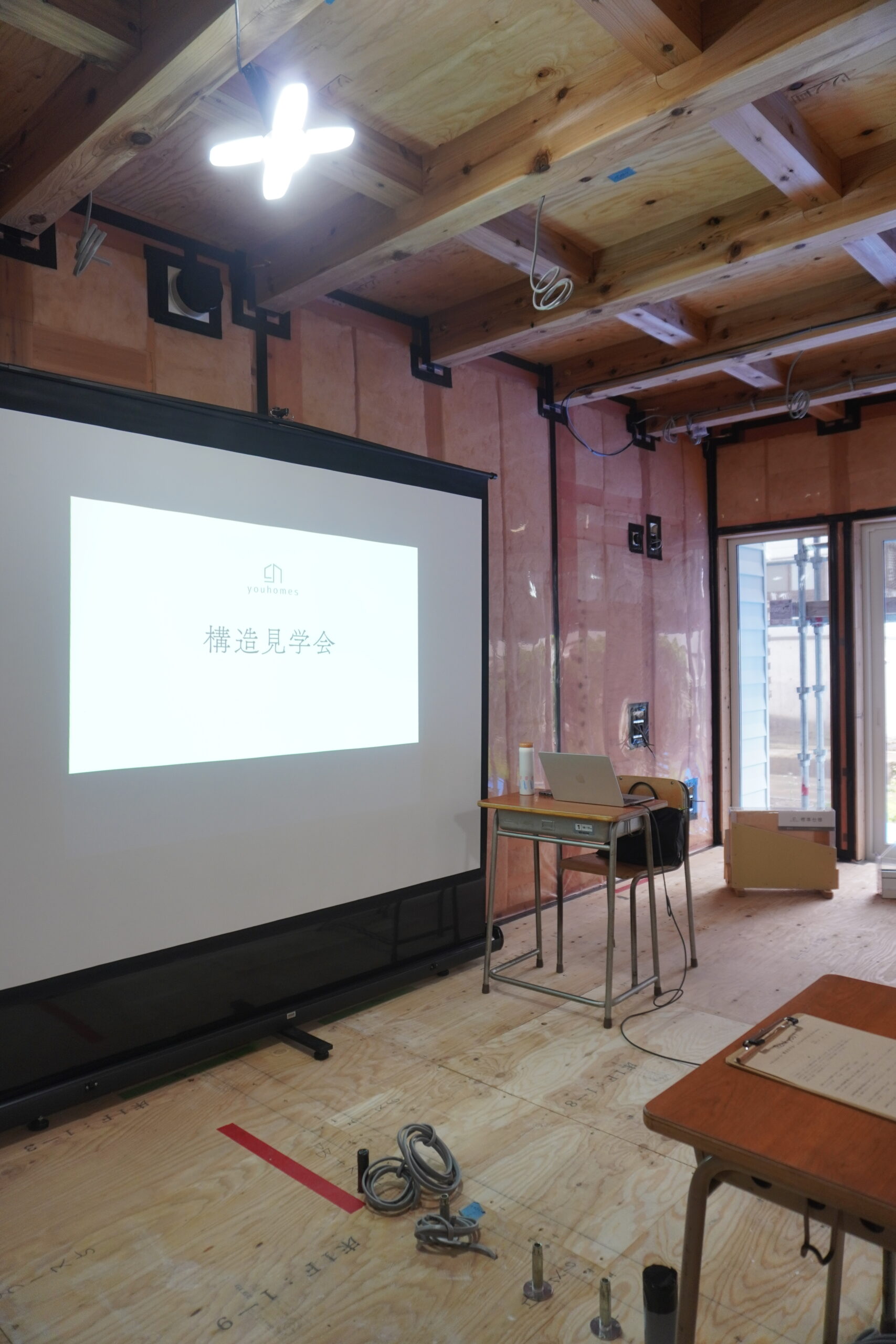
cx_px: 448
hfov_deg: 53.1
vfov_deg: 73.7
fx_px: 896
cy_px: 672
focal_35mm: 24
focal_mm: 16
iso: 400
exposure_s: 1/60
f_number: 4
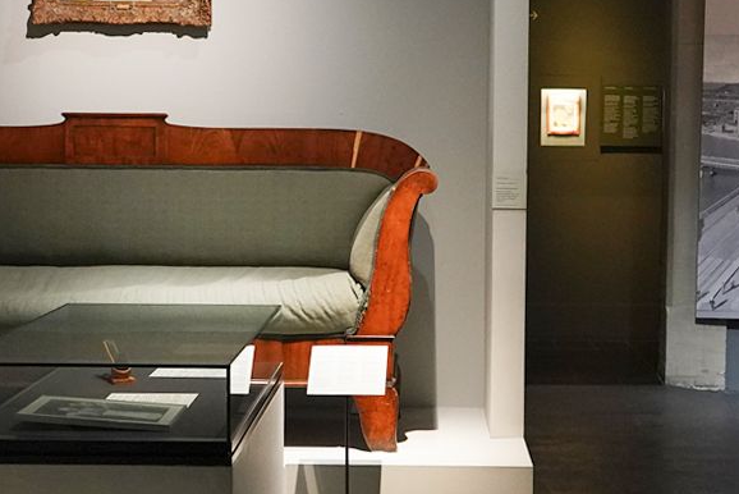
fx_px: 1705
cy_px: 284
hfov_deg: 24.4
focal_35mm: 83
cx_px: 439
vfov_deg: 16.5
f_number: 2.8
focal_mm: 24
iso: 3200
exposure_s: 1/80
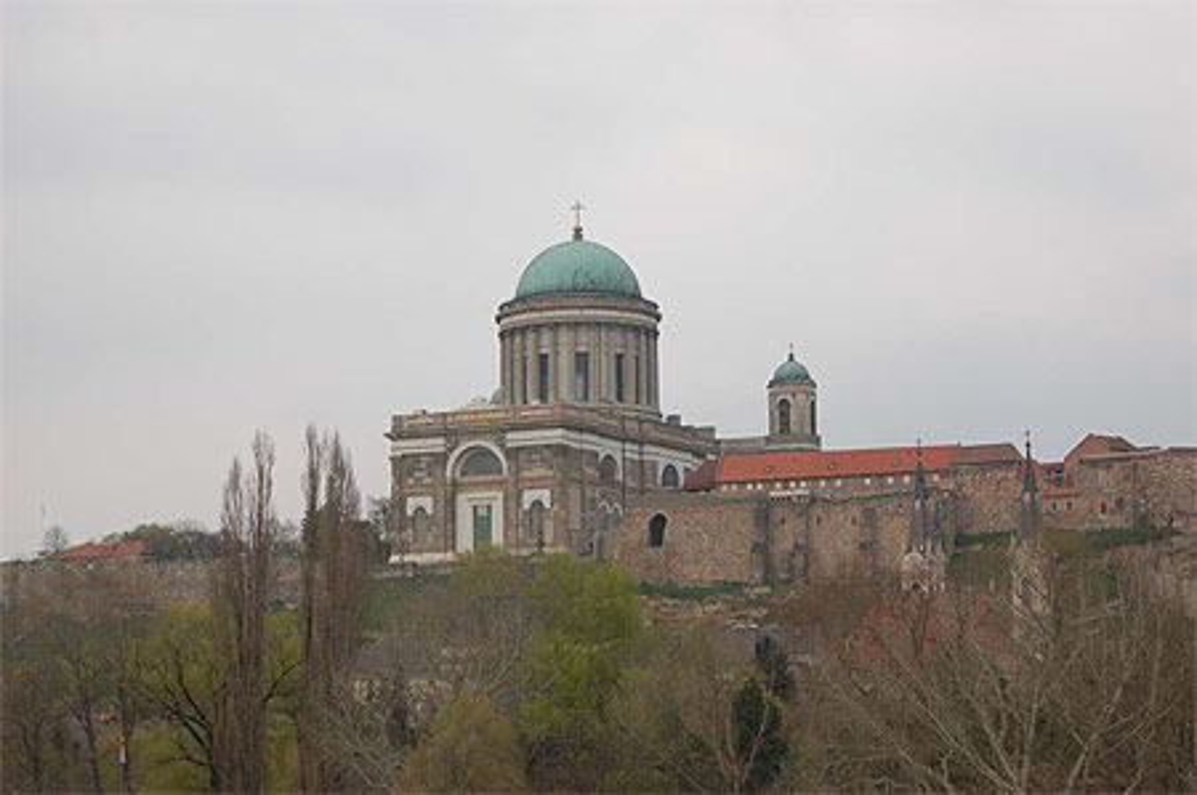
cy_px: 398
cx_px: 598
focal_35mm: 69
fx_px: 2292
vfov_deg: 19.7
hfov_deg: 29.3
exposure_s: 1/400
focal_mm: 46
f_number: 10
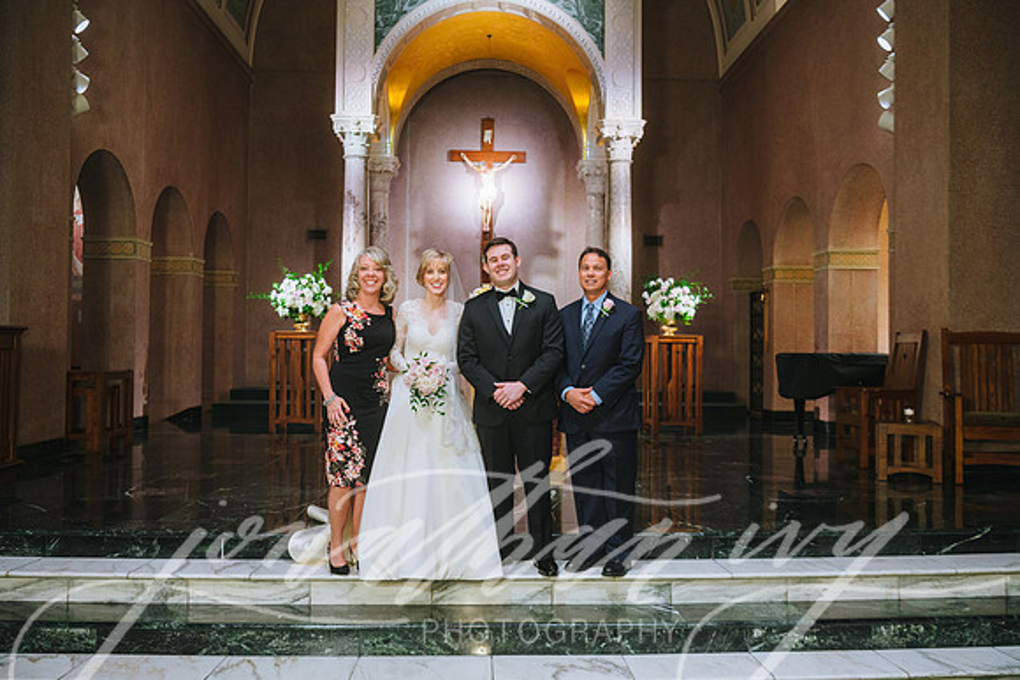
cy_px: 340
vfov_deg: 41.1
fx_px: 907
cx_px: 510
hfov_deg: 58.7
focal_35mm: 32
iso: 1250
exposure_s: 1/250
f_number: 4
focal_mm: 32
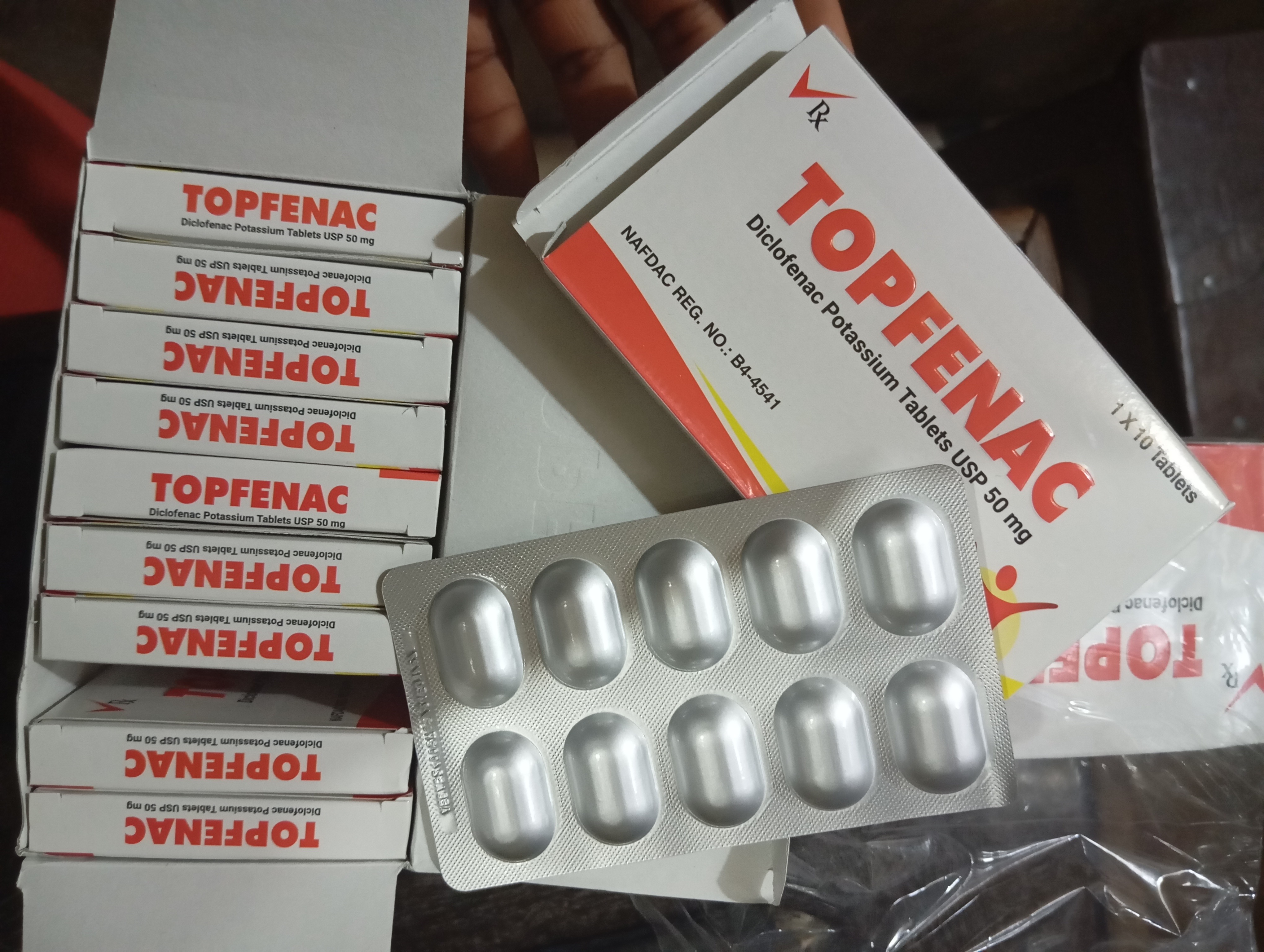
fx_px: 1024
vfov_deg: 49.9
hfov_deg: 63.4
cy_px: 476
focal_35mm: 28
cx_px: 632
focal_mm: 4.22
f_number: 1.8
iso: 3305
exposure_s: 1/25
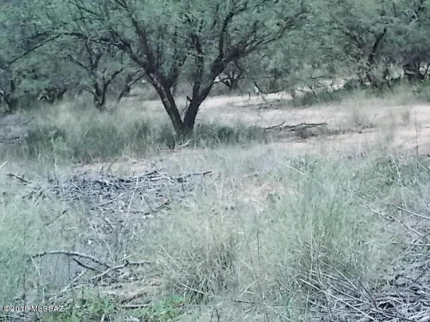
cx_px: 215
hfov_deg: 17.4
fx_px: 1404
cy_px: 161
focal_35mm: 113
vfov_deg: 13.1
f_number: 6
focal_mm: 20.1
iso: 250
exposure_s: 1/500
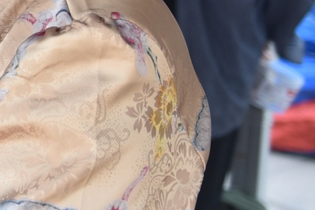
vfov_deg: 8.6
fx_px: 1373
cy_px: -35
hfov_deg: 11.1
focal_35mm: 157
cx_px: -435
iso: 250
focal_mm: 29
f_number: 2.8
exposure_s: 1/500
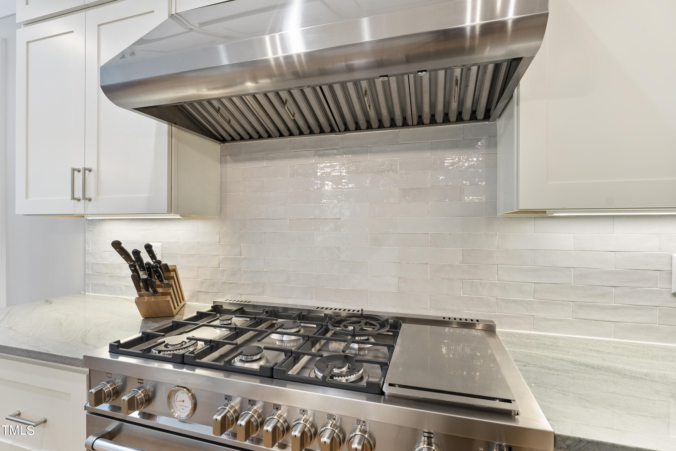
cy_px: 226
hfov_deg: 93.9
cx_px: 338
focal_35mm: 17
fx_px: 316
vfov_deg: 71.1
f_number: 7.1
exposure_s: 1/4
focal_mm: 16.8
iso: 400
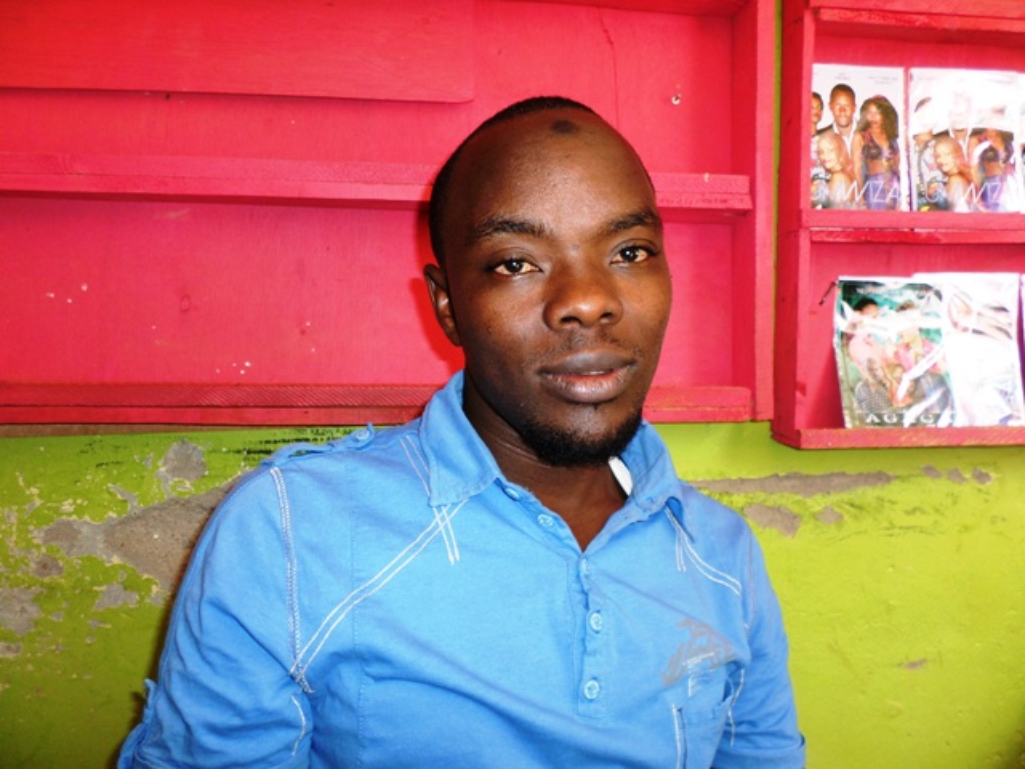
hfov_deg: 69.4
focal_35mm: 25
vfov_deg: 54.9
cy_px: 384
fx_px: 740
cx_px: 512
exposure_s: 1/30
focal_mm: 4.5
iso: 100
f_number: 2.5
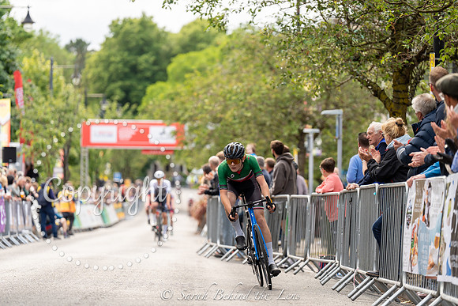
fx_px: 2163
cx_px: 229
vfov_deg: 8.1
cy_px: 153
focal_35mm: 170
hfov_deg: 12.1
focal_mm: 170
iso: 400
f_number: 3.2
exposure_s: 1/1000
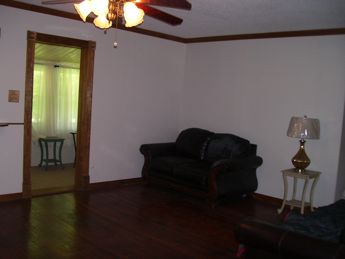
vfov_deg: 38.7
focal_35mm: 37
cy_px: 130
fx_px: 369
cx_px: 172
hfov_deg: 50.1
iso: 125
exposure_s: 1/60
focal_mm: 6
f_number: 2.7
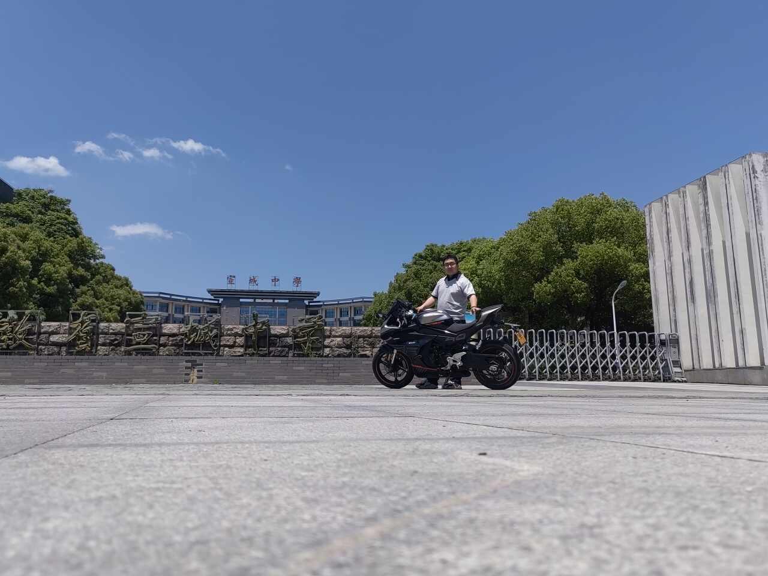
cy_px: 288
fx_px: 599
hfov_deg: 65.3
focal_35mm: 27
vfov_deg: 51.4
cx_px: 384
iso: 50
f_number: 1.9
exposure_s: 1/3774
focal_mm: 5.52
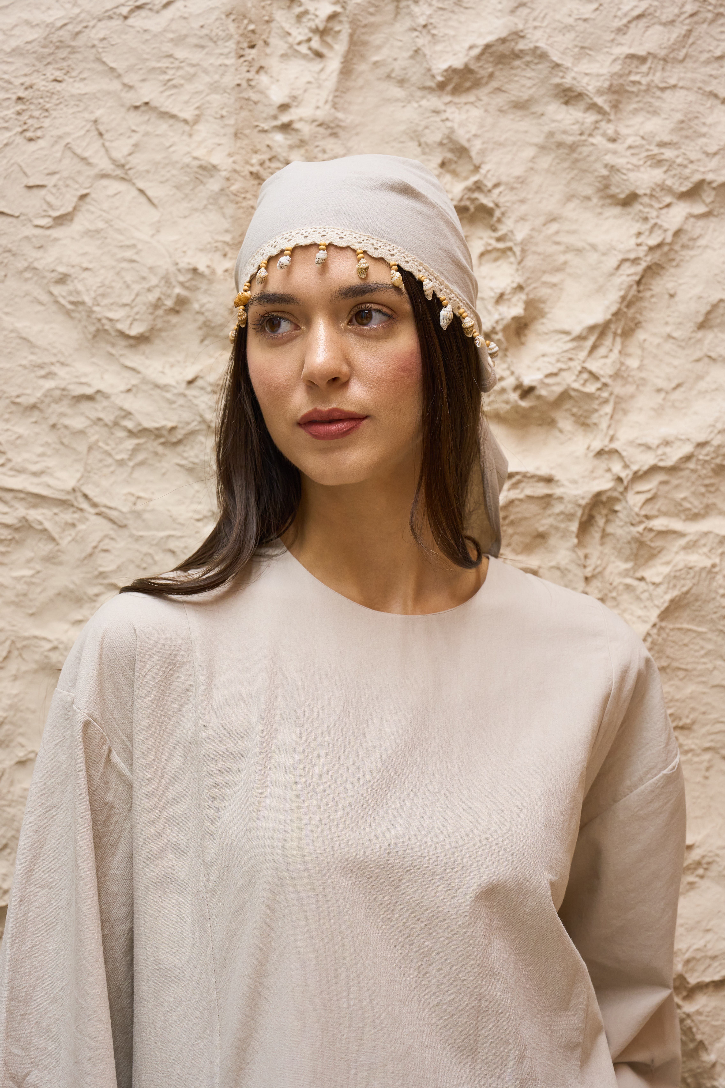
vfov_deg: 28.8
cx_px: 362
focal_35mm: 70
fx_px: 2115
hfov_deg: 19.5
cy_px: 544
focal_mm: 70
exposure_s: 1/250
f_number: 6.3
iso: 800
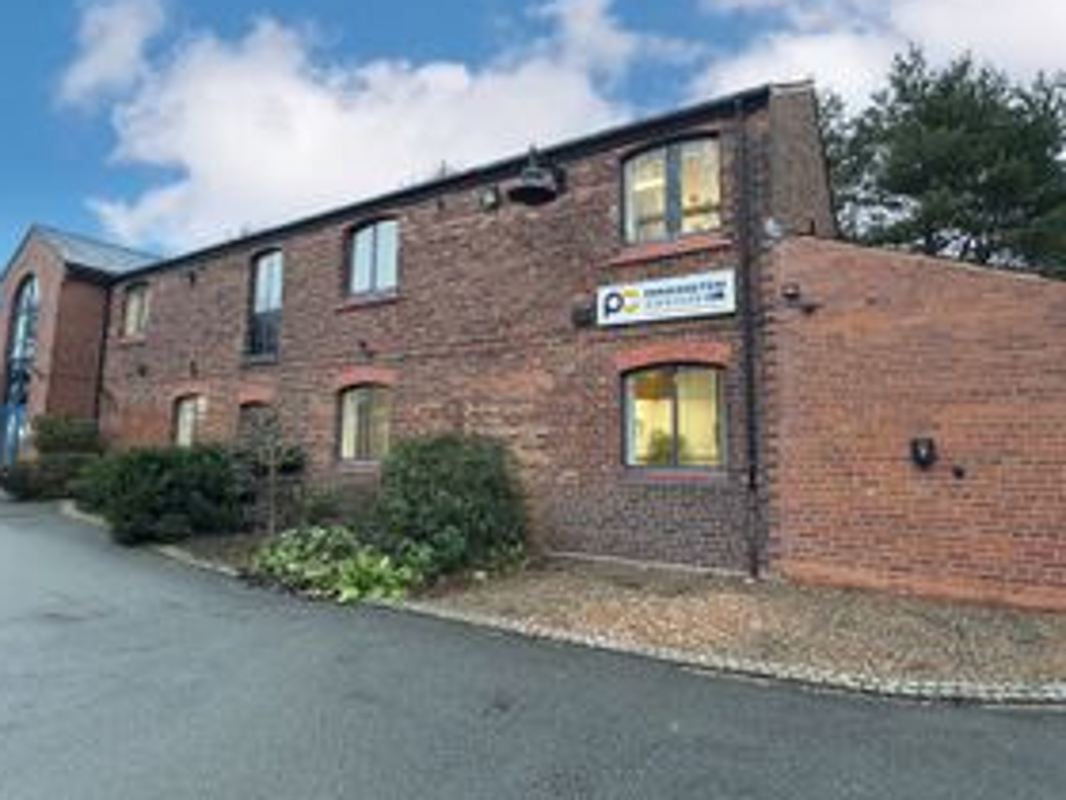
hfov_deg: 81.7
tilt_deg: +7.1
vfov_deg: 65.9
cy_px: 366
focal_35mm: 20
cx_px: 556
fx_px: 616
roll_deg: -0.4
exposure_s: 1/68
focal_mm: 2.22
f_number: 2.2
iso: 250
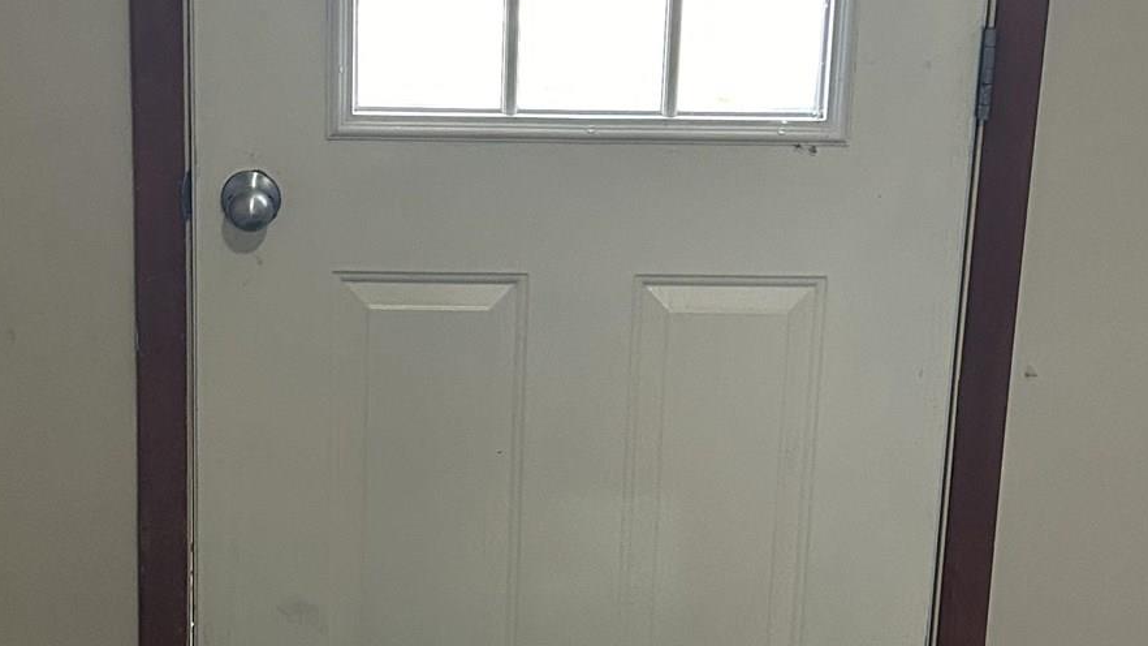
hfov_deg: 28.6
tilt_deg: -17.1
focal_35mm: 74
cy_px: 313
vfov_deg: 16.3
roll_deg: -3.8
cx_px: 527
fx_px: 2252
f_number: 1.5
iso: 400
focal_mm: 5.7
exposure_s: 1/60
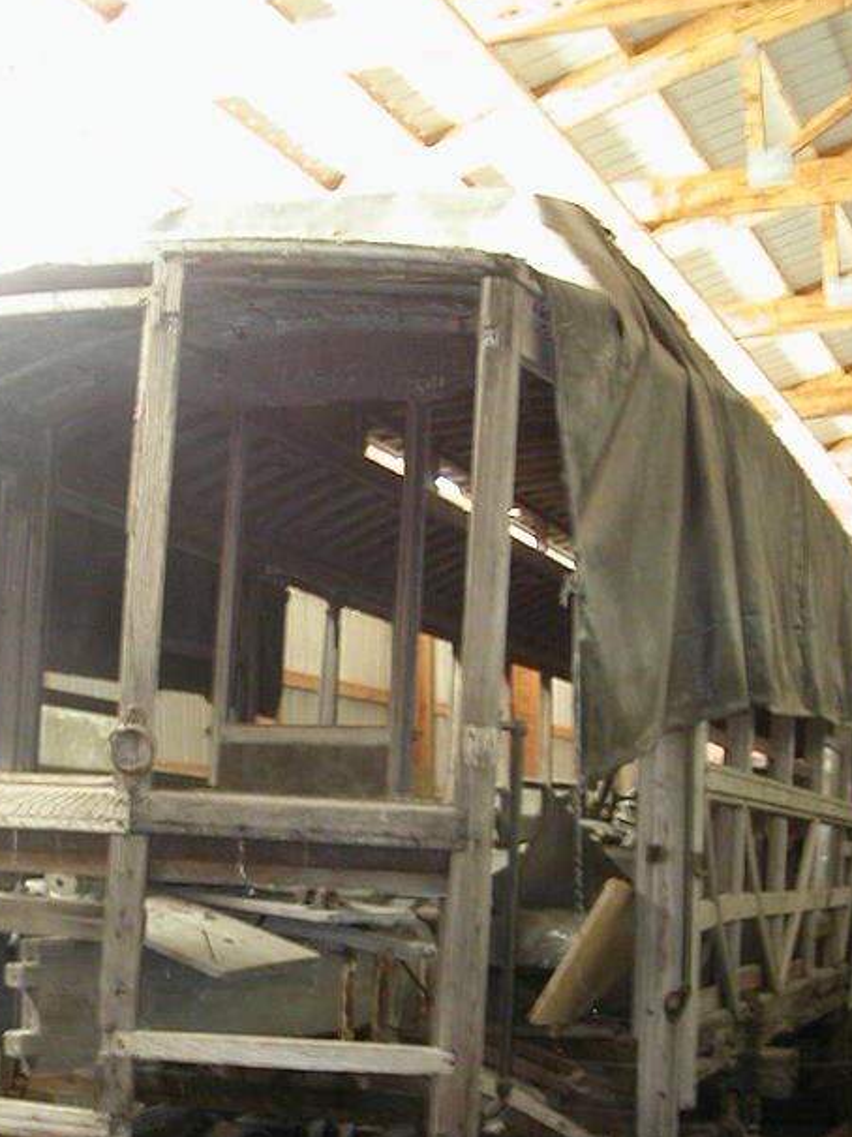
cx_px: 358
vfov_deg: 33.1
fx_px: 1872
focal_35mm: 57
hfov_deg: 25.6
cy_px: 851
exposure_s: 1/3.6
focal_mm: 5.6
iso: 200
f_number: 2.7
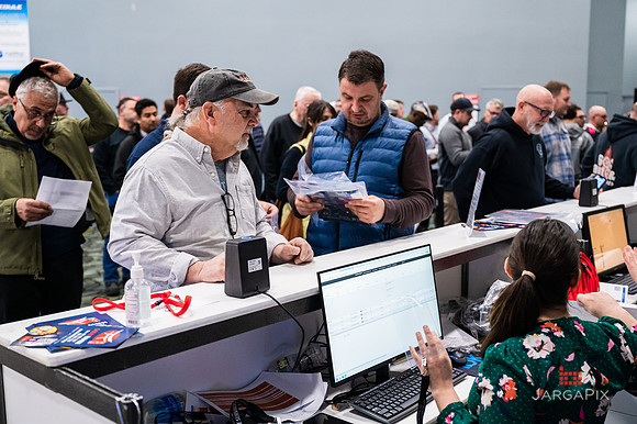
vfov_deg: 35.3
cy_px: 212
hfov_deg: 51.1
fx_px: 667
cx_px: 318
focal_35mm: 38
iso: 3200
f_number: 3.2
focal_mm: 37
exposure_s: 1/200
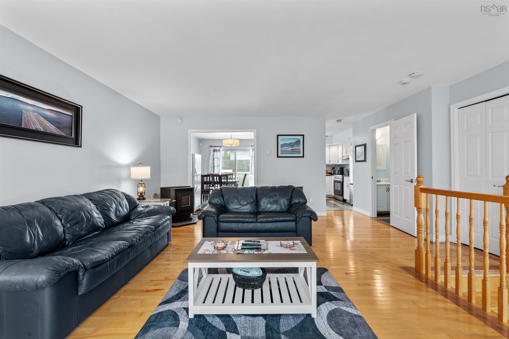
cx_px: 254
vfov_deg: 73.7
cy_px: 170
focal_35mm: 16
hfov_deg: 96.7
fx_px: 226
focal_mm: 16
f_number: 8
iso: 400
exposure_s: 1/2.5
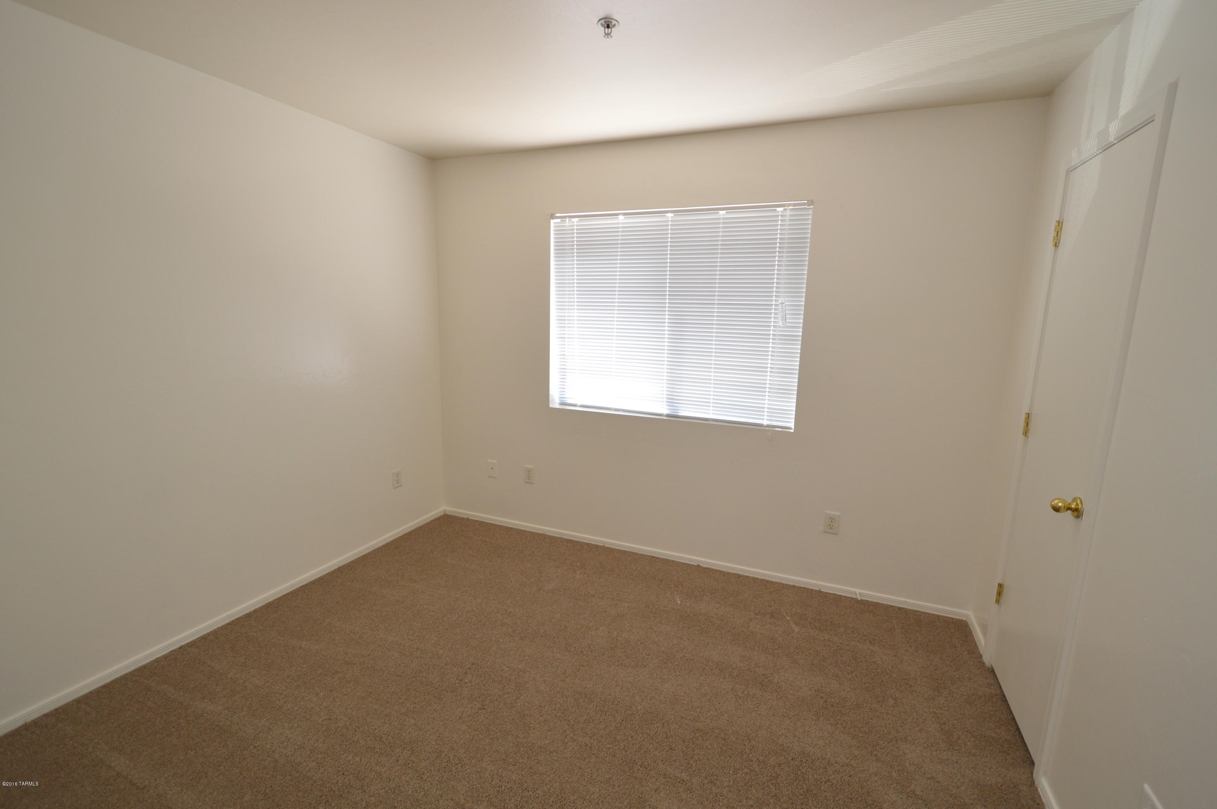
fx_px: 507
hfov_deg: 100.4
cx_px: 608
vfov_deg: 77.2
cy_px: 404
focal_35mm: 15
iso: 400
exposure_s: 1/60
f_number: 4
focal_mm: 10
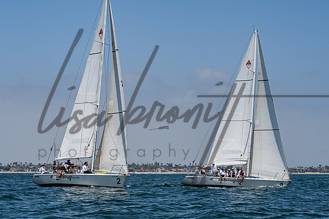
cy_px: 146
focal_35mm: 108
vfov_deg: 12.7
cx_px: 131
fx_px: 983
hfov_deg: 19.0
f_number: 8
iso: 400
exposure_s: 1/2000
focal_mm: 79
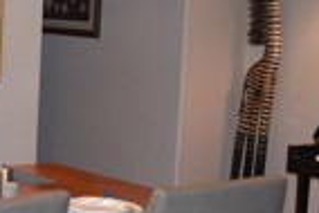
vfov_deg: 13.6
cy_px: 102
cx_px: -166
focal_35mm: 101
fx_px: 898
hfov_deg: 17.9
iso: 800
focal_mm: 15
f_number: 3.2
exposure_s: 1/60
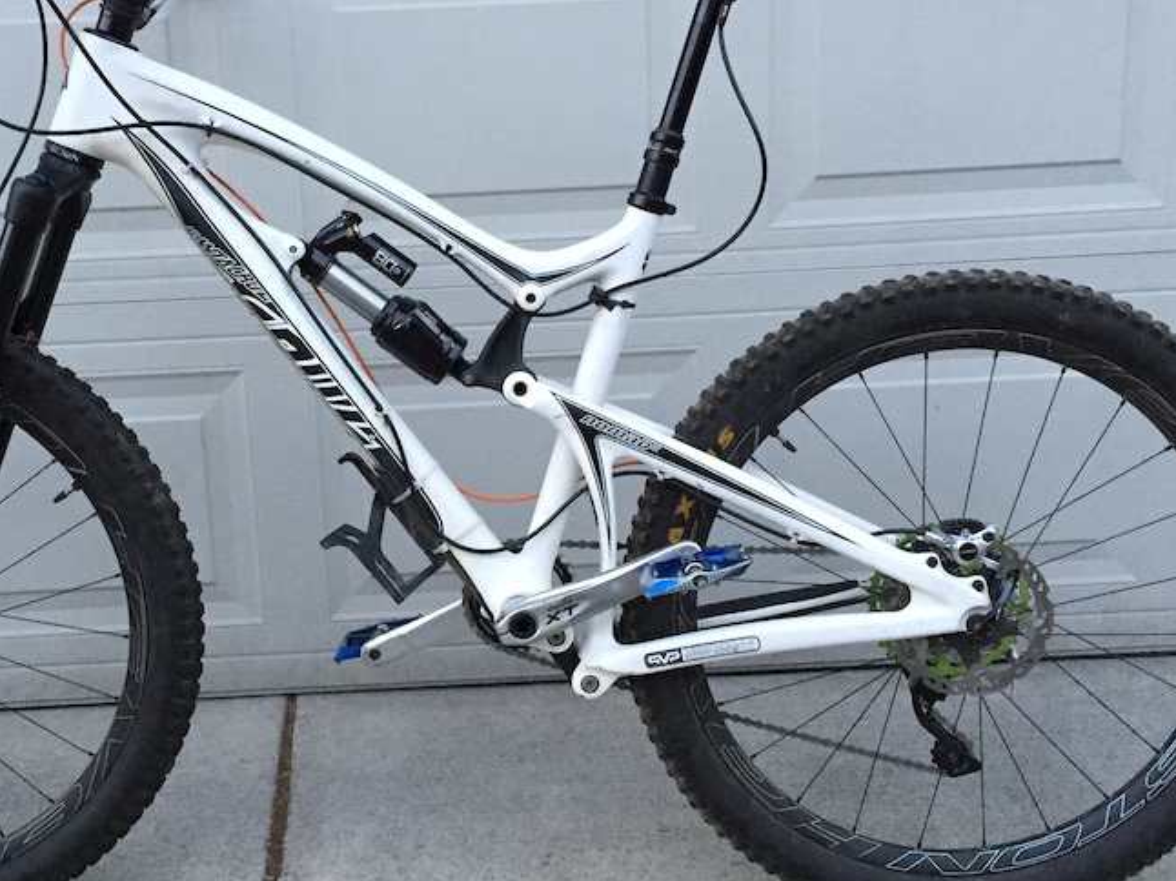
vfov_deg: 31.5
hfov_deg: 41.0
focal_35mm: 46
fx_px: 1562
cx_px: 462
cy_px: 493
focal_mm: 4.15
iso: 200
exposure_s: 1/30
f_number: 2.2
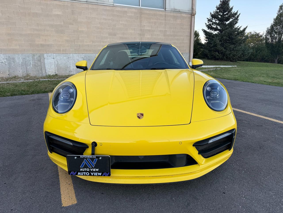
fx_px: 196
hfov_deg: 71.6
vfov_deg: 56.8
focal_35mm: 24
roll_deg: +1.4
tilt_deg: -13.6
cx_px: 142
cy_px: 106
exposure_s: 1/524
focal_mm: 6.76
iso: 80
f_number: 1.78
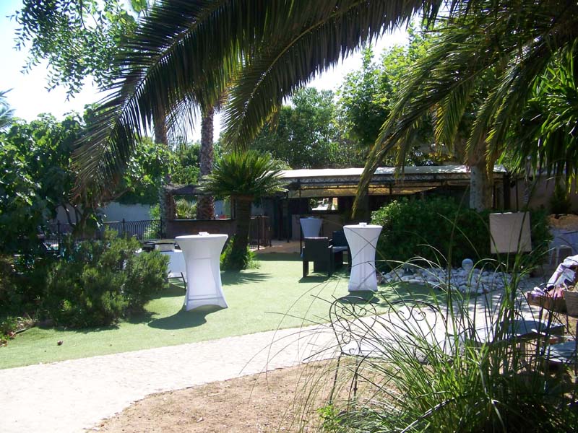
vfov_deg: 39.7
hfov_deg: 51.4
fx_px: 601
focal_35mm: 36
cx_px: 289
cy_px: 216
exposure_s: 1/800
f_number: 4
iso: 200
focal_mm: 5.85
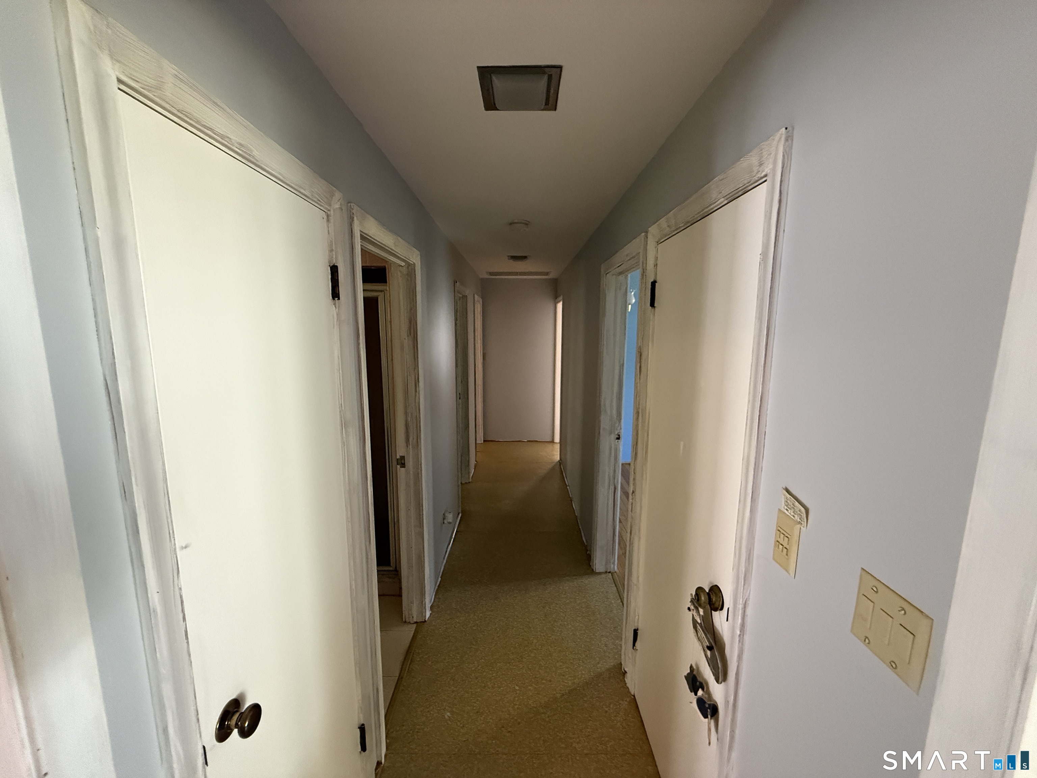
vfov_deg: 85.7
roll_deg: -0.3
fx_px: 419
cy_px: 389
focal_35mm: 14
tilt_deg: -8.4
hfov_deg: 102.1
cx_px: 518
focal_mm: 2.22
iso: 800
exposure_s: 1/60
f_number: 2.2
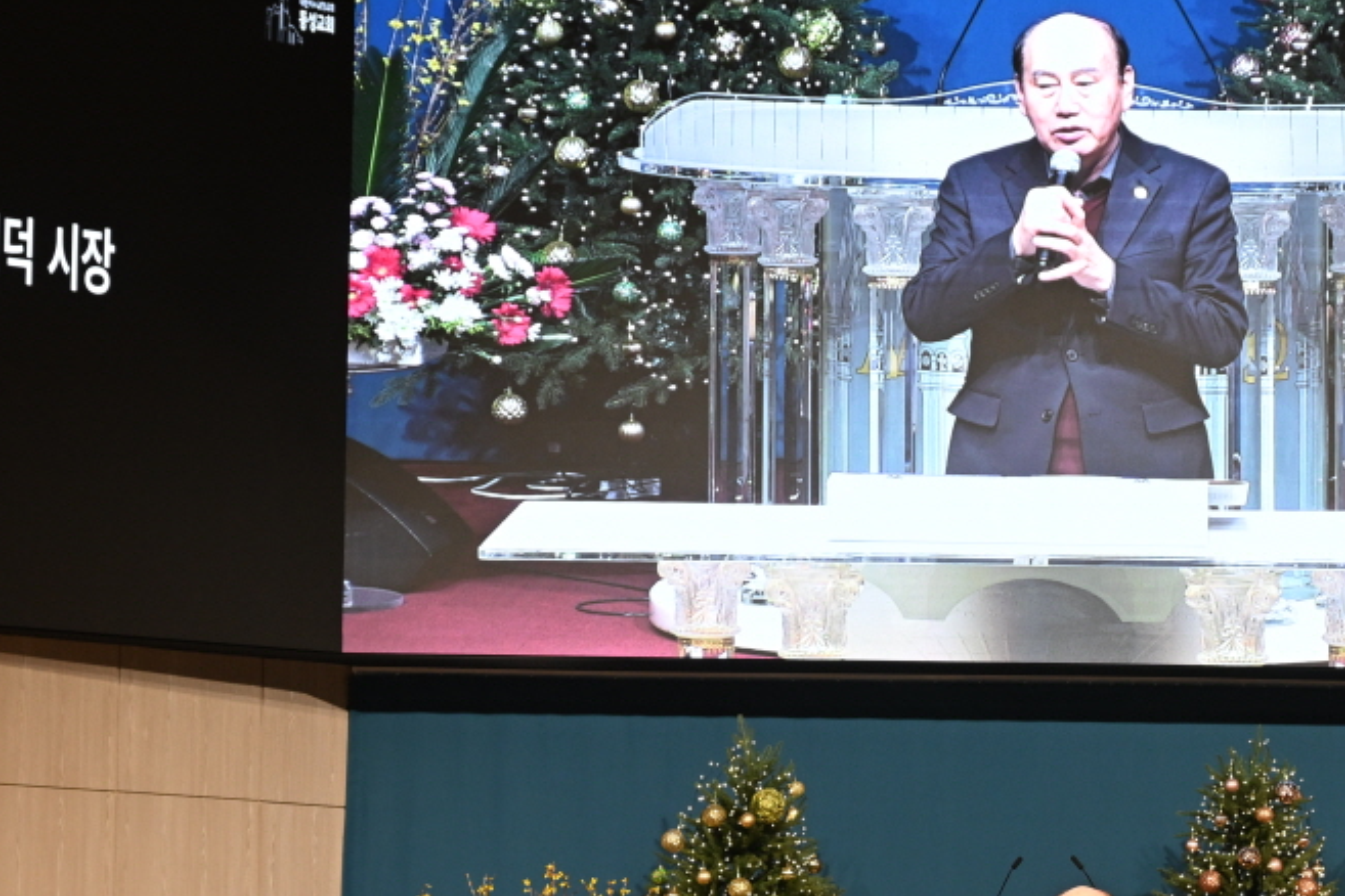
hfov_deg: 14.9
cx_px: 1046
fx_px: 5118
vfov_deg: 10.0
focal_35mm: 137
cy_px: 708
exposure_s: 1/100
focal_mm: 60
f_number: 6
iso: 800
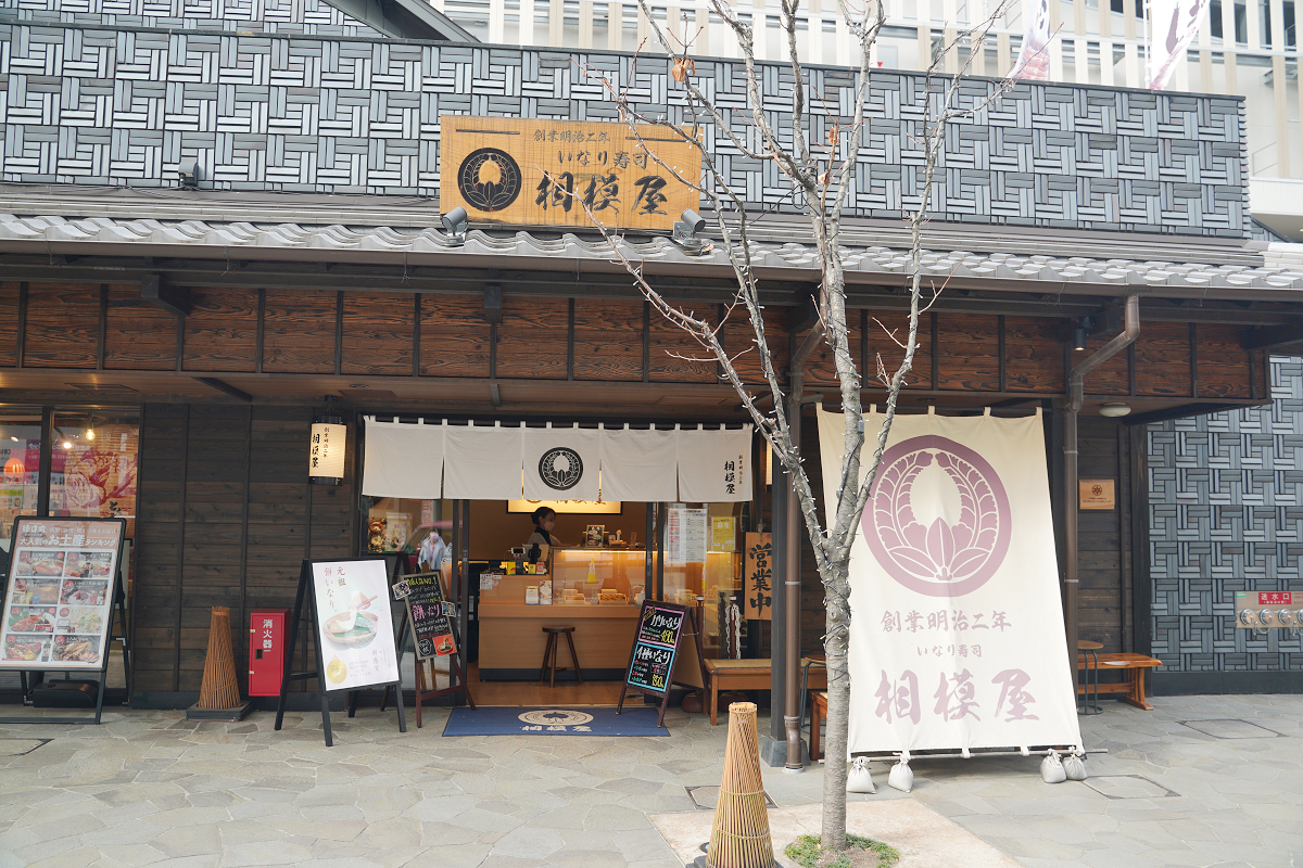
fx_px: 1050
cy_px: 434
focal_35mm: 29
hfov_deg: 63.7
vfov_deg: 45.0
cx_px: 652
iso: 125
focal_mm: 29
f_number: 4
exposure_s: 1/60
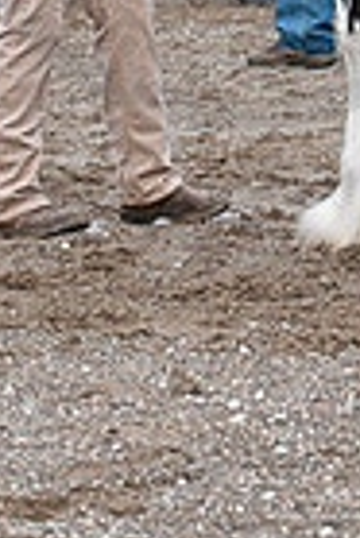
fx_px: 6044
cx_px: 238
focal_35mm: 404
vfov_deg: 5.1
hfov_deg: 3.4
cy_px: -217
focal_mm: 125
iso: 800
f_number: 5.6
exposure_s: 1/1000
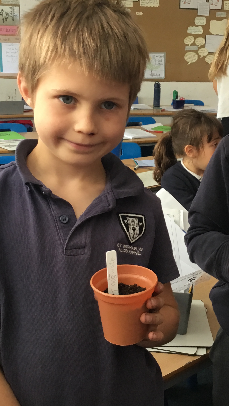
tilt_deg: -16.6
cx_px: 150
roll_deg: -1.5
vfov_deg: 44.6
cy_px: 200
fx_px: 496
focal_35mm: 46
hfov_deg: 25.9
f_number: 2.4
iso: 64
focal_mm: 3.3
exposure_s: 1/33
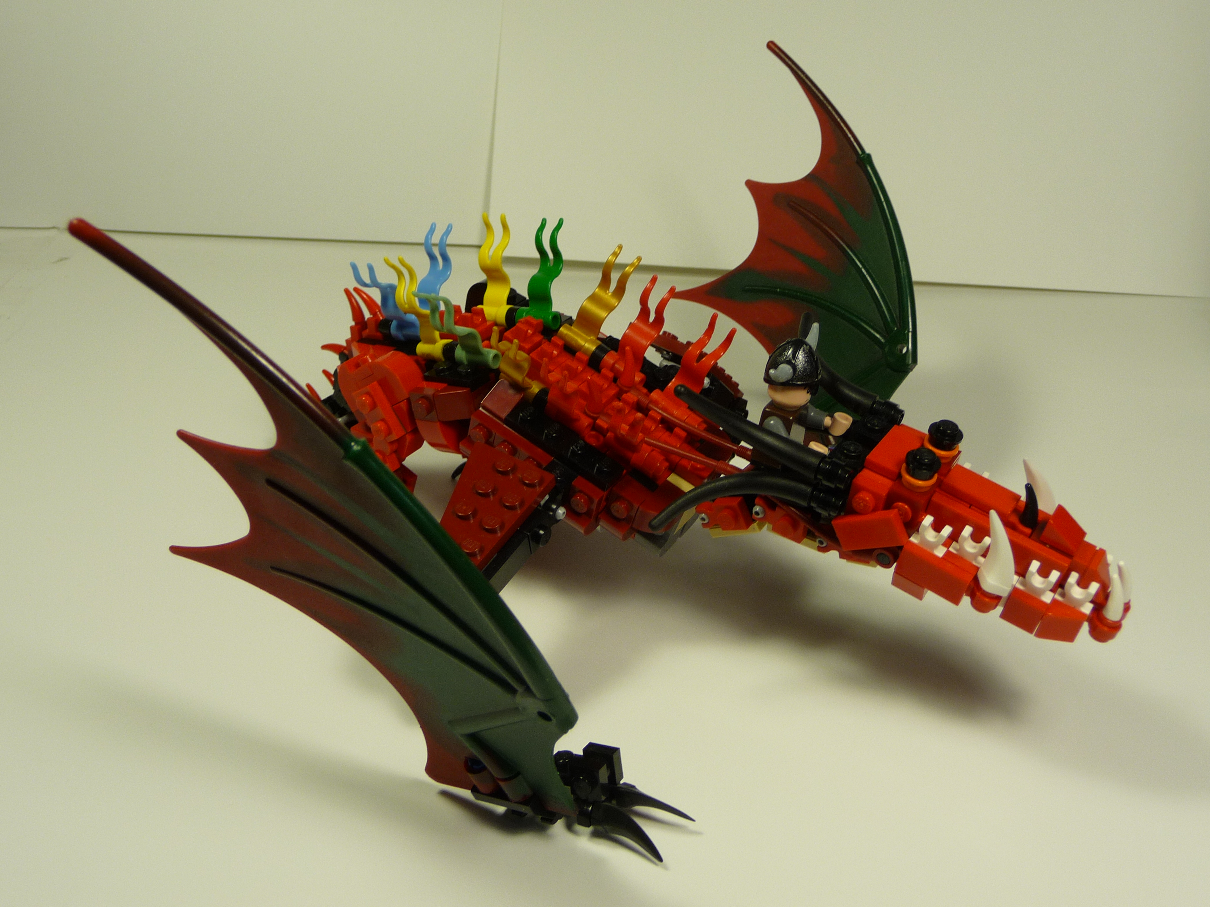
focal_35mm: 36
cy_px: 454
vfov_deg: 39.7
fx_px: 1258
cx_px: 605
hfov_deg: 51.4
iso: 100
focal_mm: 6
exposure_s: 1/30
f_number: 3.7
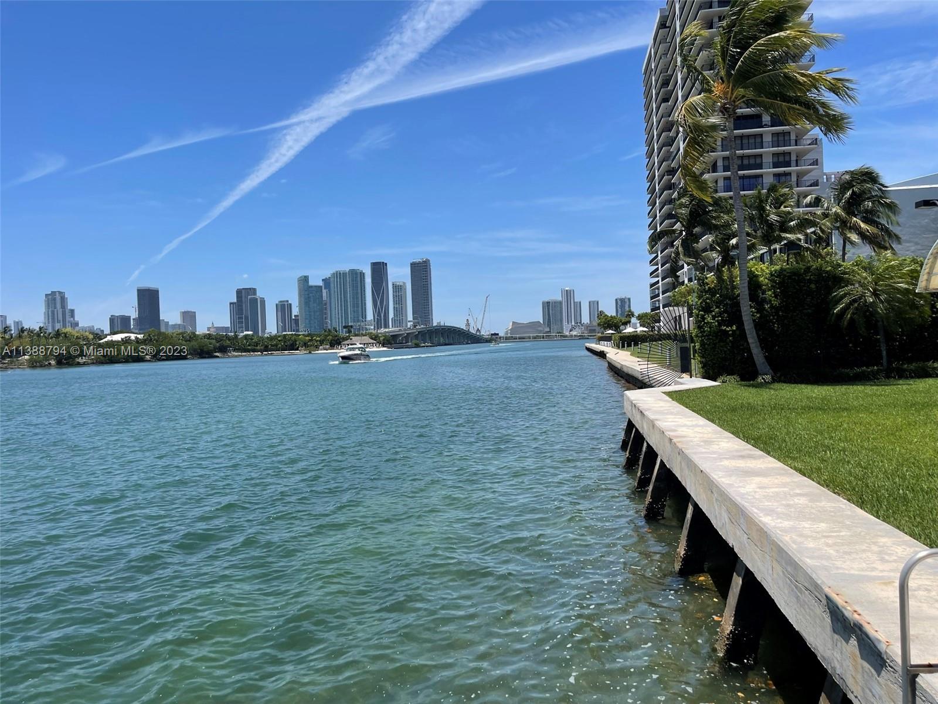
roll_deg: +2.8
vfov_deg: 53.1
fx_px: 705
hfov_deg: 67.3
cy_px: 352
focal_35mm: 26
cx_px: 469
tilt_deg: -1.2
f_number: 1.6
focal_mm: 5.1
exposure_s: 1/4717
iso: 32
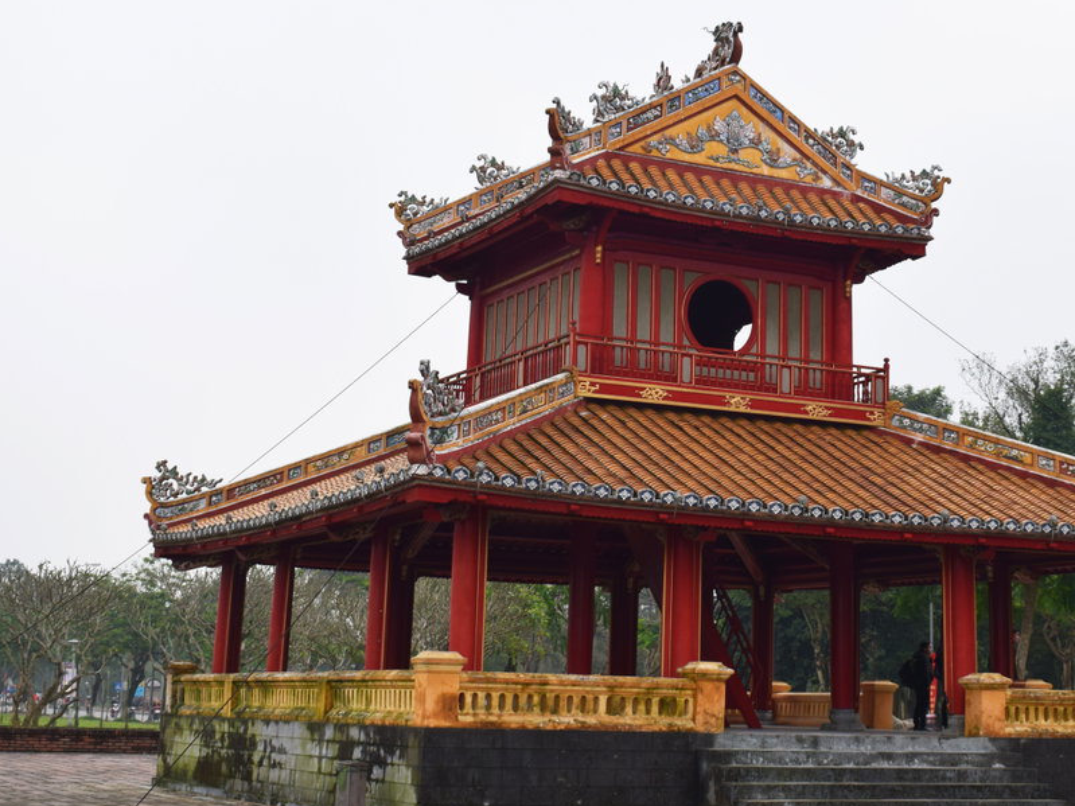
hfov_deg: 29.7
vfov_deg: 22.6
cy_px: 393
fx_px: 2018
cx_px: 698
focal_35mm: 65
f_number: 7.1
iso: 400
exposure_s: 1/25
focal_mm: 30
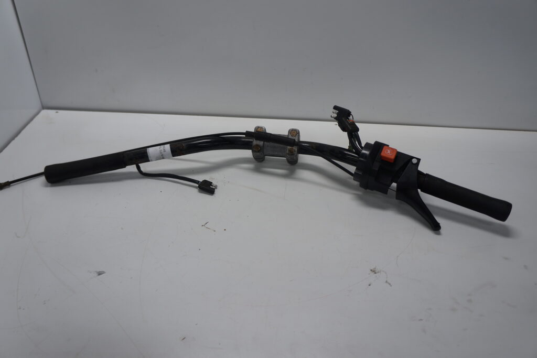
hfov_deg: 61.9
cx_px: 268
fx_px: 448
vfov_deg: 43.6
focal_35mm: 30
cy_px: 179
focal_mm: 20
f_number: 4
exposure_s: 1/100
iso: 100
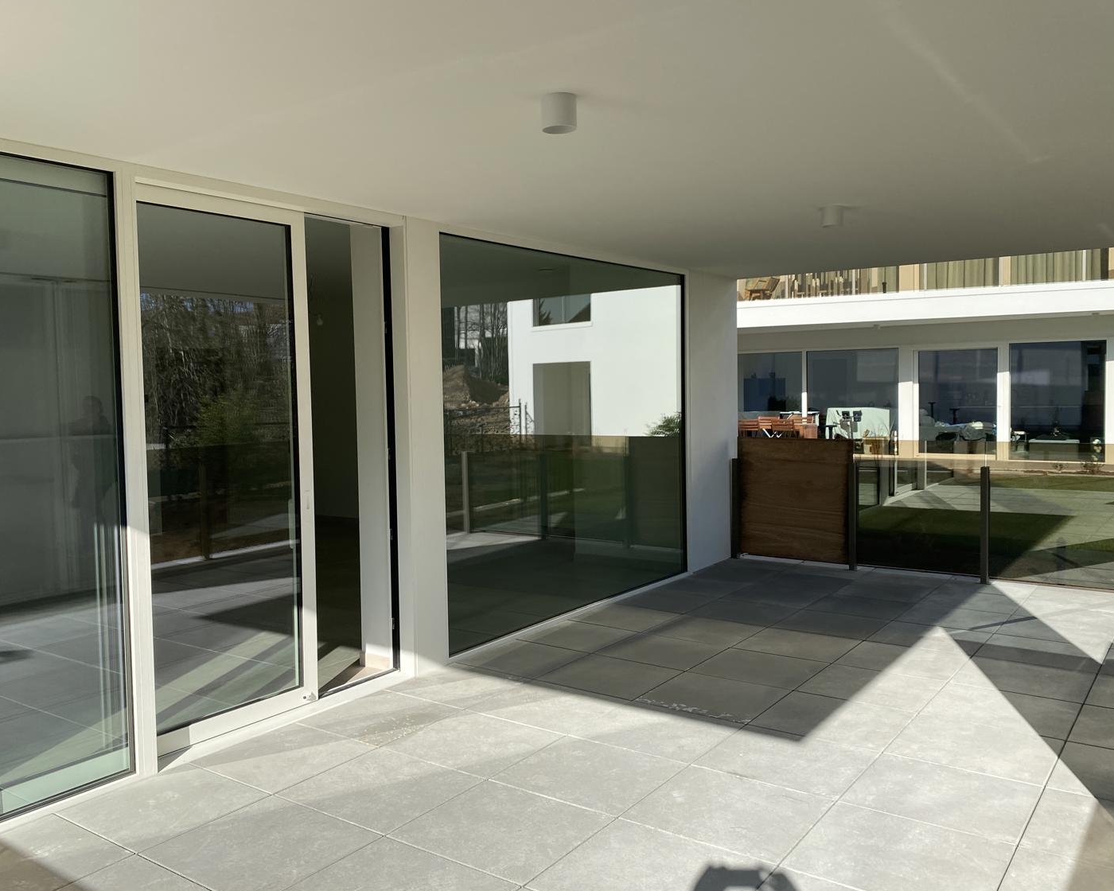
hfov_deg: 60.3
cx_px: 495
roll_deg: +1.5
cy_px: 432
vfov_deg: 50.0
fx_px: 956
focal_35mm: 29
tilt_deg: -1.1
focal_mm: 4.25
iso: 32
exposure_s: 1/2066
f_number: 1.8
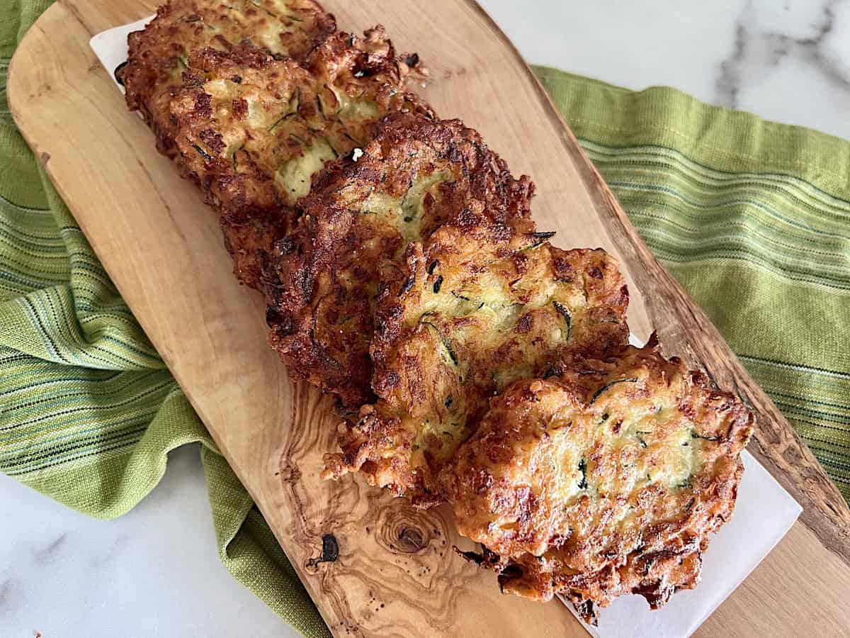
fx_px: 638
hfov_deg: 67.3
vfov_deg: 53.1
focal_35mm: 26
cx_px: 425
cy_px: 319
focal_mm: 5.7
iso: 200
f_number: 1.5
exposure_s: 1/60
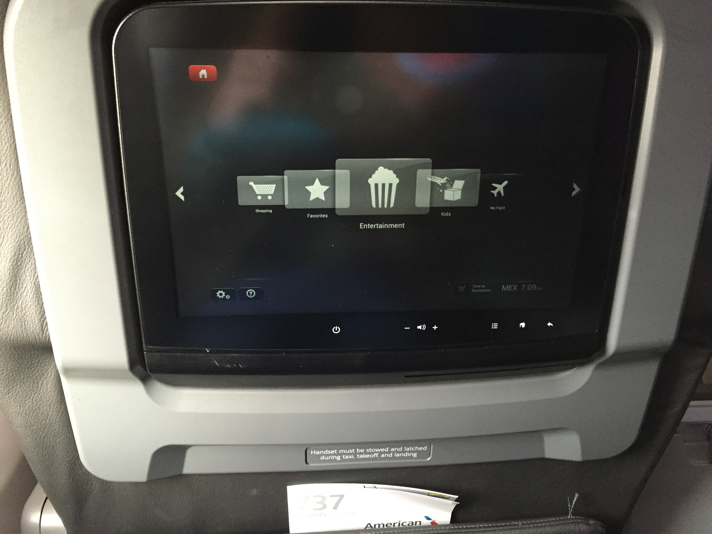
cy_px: 267
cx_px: 356
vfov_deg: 48.2
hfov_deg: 61.7
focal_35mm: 29
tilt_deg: -13.6
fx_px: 596
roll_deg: -0.7
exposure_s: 1/30
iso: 250
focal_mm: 4.15
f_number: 2.2
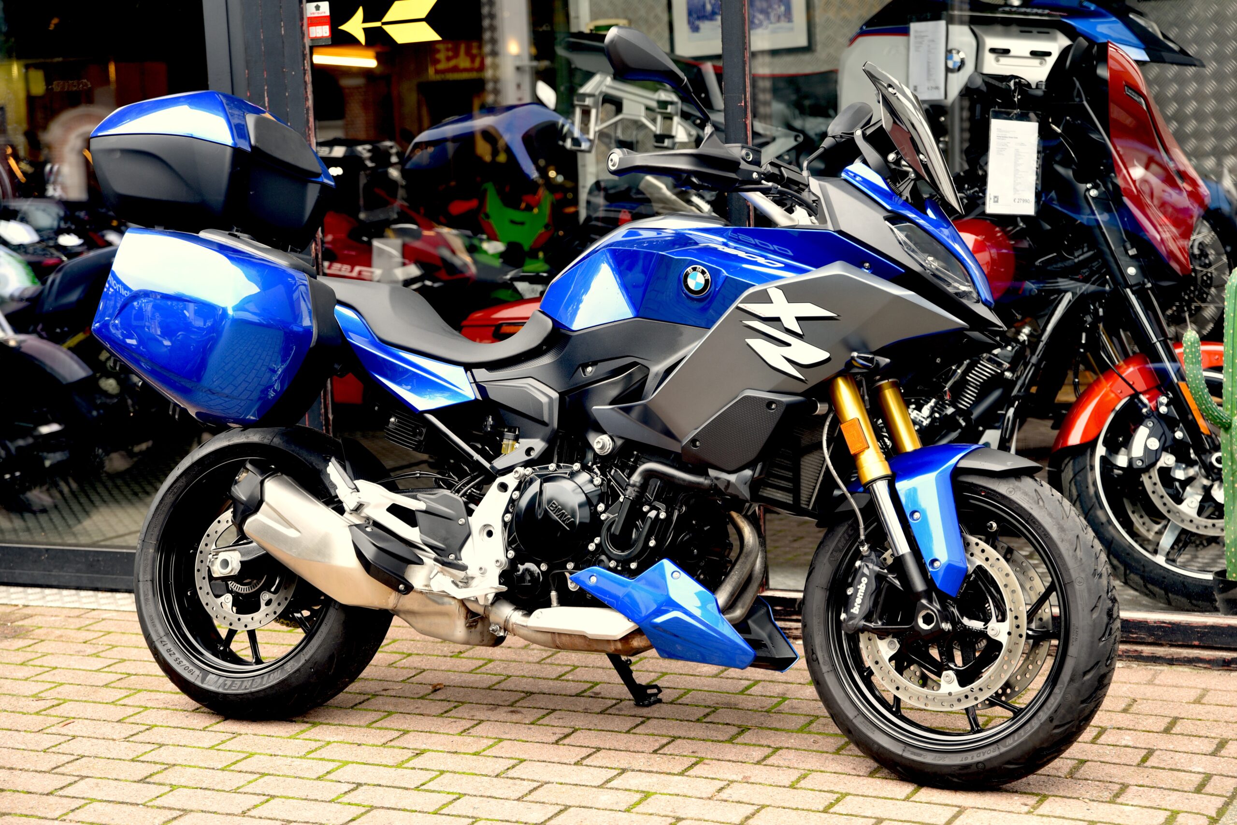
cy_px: 412
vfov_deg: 21.9
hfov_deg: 32.4
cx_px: 618
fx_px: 2131
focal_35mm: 62
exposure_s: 1/60
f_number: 3.5
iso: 200
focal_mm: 62
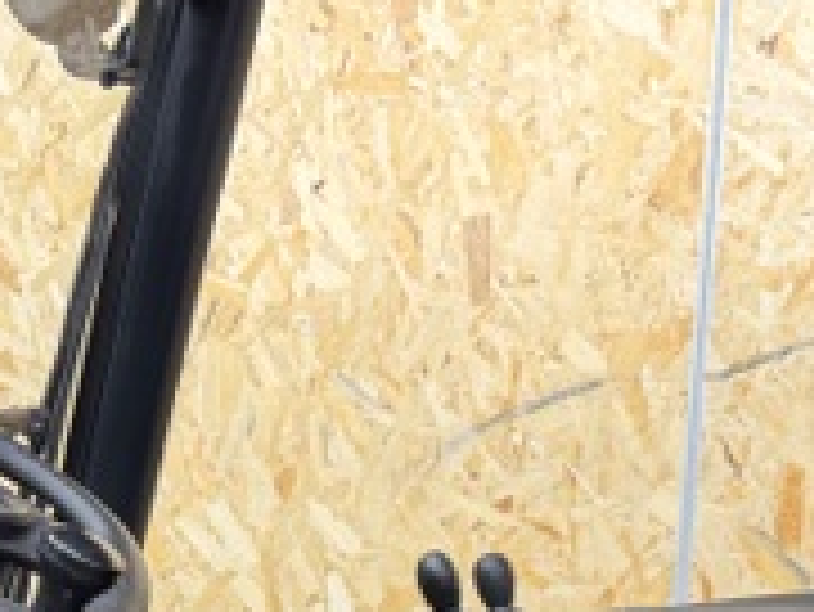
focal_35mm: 85
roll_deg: -1.1
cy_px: 1030
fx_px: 2000
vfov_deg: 15.4
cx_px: 292
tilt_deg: -15.7
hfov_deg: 22.9
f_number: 1.78
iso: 200
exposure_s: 1/92
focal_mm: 6.76
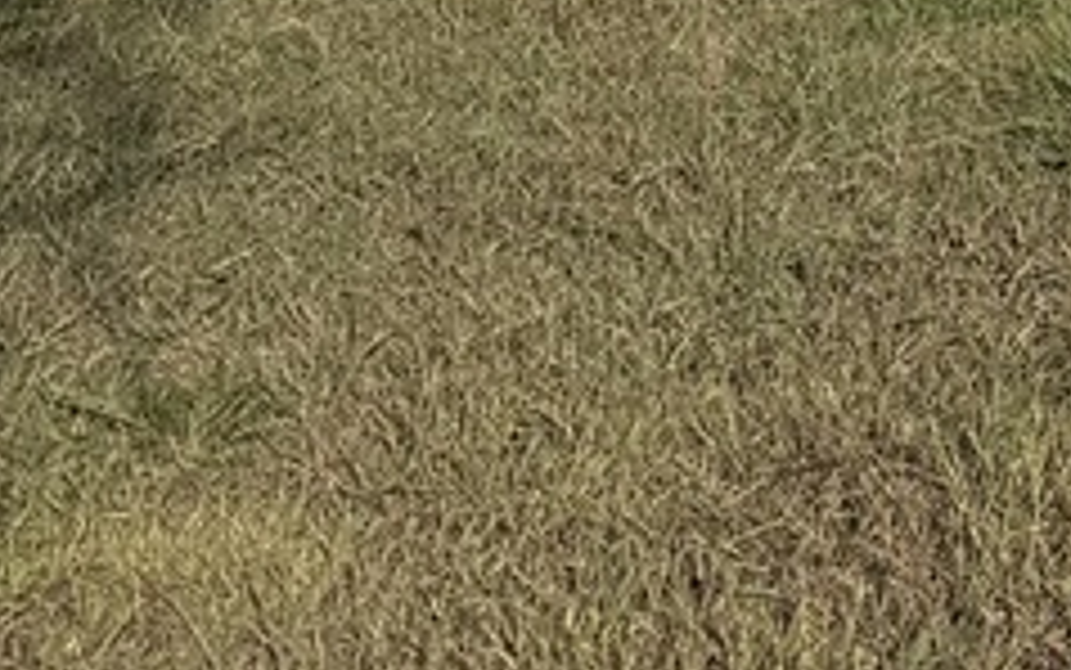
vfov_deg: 7.1
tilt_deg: +12.1
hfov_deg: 11.7
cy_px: -1668
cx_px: 2344
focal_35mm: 154
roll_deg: -0.3
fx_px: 4497
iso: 80
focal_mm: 6.76
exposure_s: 1/5714
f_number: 1.78
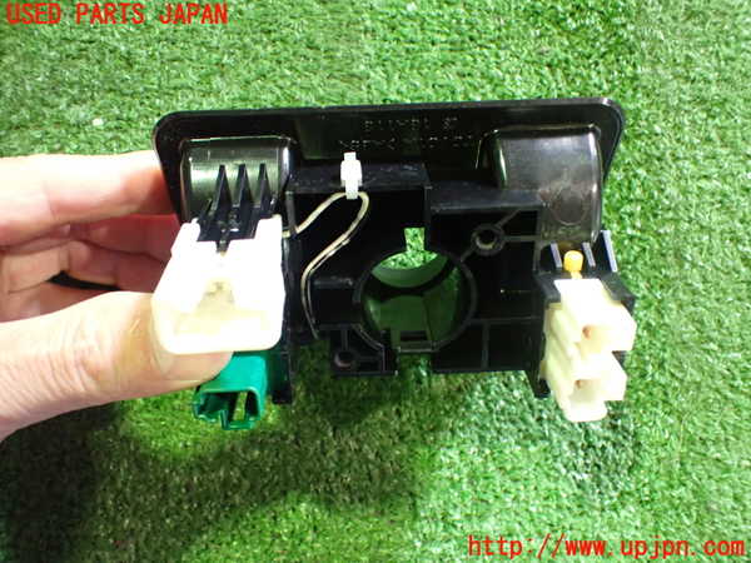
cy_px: 282
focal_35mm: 30
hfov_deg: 60.0
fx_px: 651
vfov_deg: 46.8
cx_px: 376
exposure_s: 1/30
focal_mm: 5.4
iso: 1000
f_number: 2.3
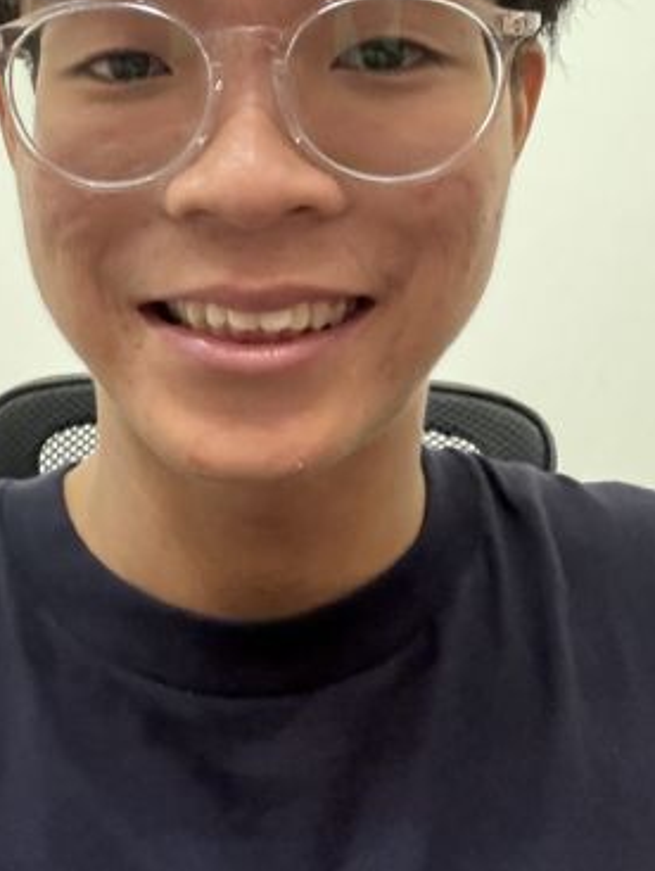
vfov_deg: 37.5
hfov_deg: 29.3
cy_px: 180
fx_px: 1234
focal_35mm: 49
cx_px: 168
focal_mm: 2.69
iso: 640
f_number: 1.9
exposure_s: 1/25
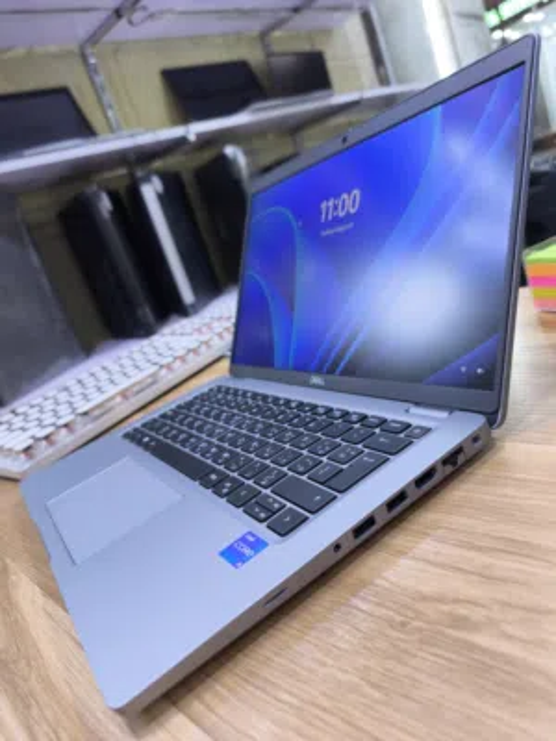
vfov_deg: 73.9
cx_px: 278
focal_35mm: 23
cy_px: 370
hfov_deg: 58.9
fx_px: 493
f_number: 1.6
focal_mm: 6.57
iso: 100
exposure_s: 1/100
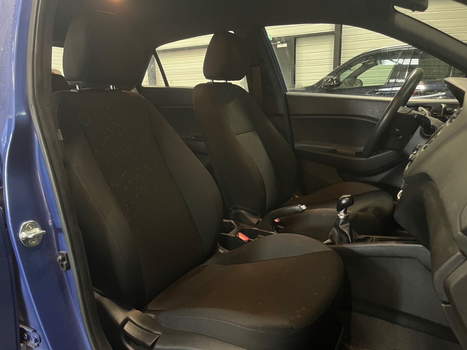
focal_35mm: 26
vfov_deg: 53.1
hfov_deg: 67.3
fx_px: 351
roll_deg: +2.0
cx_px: 234
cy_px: 175
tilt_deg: -14.0
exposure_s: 1/25
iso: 800
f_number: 1.6
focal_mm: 5.1
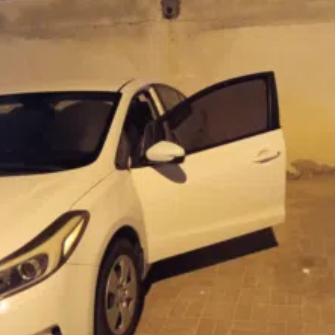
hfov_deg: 41.6
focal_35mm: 40
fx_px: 438
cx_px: 203
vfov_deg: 41.6
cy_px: 205
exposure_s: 1/16.7
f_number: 1.8
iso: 1960
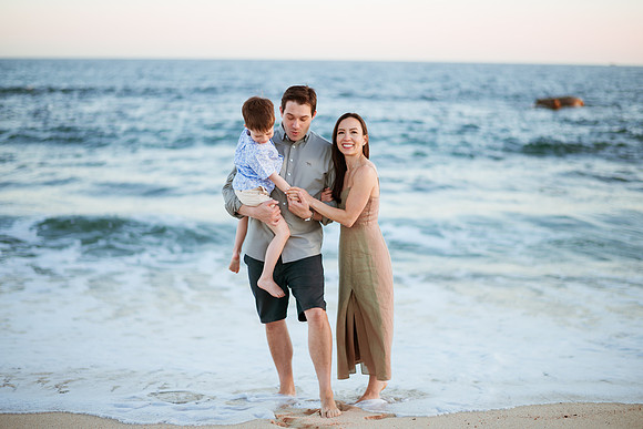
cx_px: 322
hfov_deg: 34.5
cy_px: 214
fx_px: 1036
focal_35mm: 58
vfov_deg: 23.4
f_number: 1.4
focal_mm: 58
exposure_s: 1/800
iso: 100
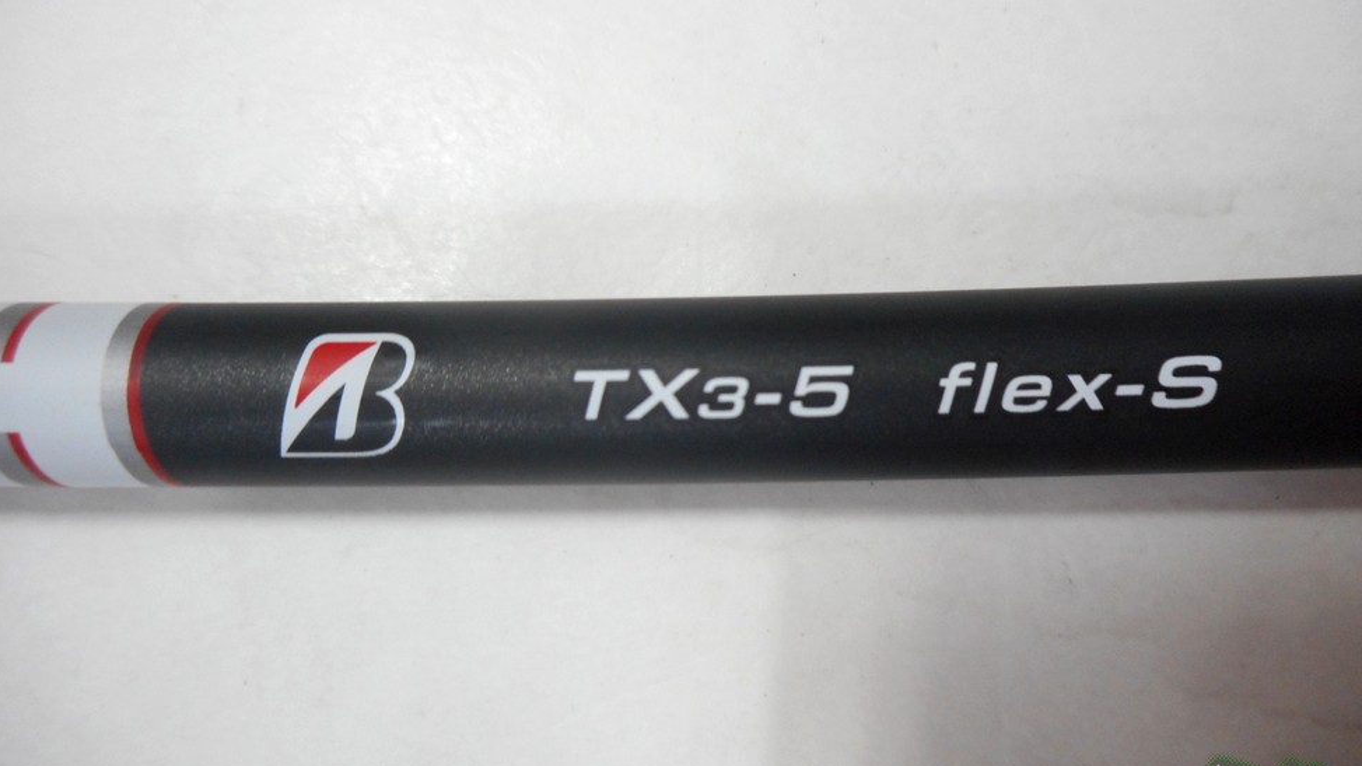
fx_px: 1011
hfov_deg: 67.9
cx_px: 673
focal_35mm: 28
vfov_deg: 41.4
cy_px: 413
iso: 280
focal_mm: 4.5
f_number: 3.7
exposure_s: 1/30
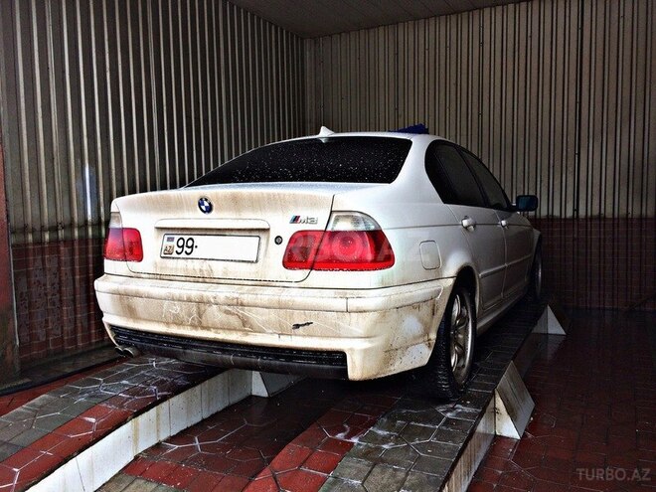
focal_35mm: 29
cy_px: 246
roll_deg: -1.1
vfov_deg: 48.2
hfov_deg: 61.7
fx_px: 550
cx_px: 328
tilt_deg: -5.3
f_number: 2.2
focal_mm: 4.15
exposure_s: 1/471
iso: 32
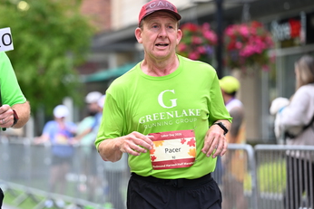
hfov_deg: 11.2
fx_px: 1597
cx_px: 93
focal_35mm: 183
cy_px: 98
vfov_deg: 7.5
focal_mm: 115
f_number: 2.8
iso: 640
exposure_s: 1/2000
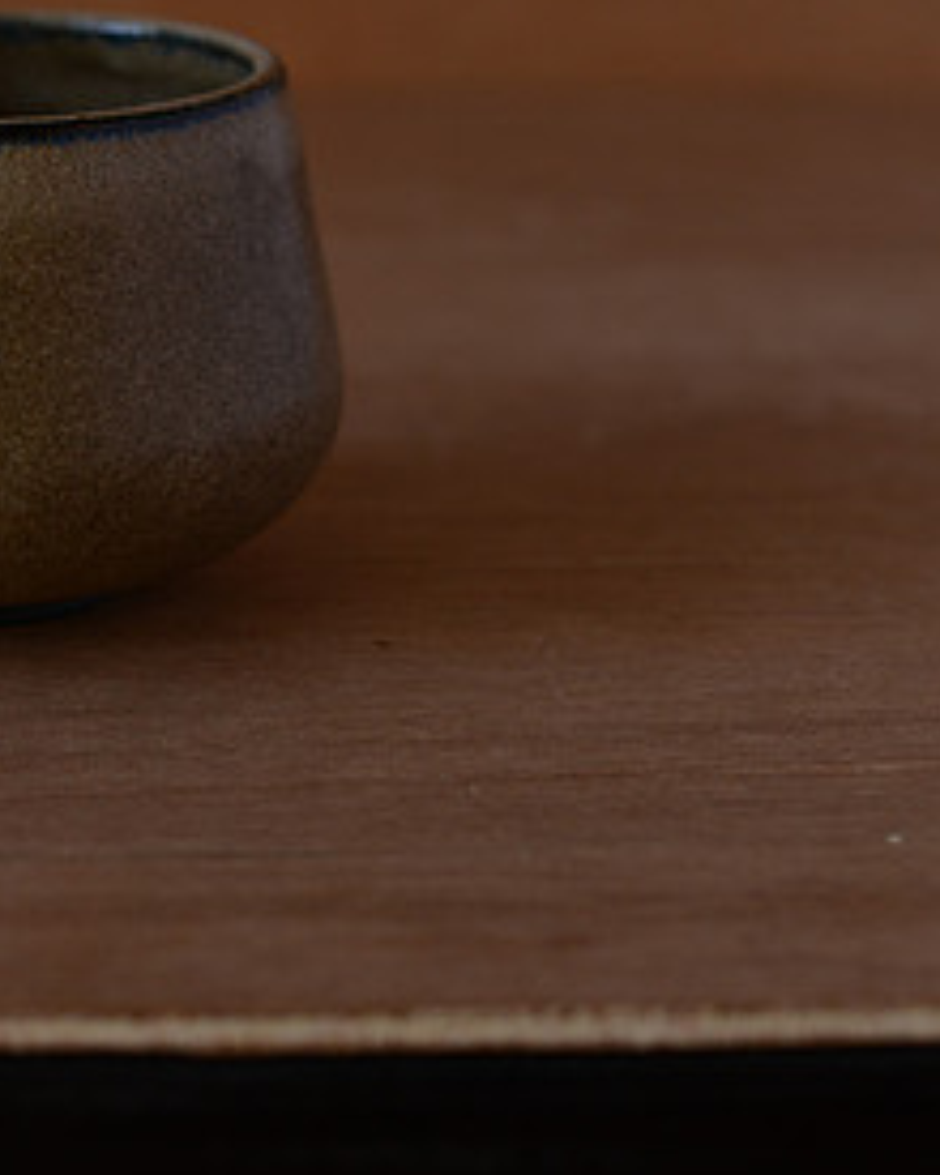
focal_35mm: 99
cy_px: 370
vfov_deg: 19.3
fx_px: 3443
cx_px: 73
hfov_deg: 15.3
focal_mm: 50
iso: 500
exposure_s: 1/100
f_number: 3.5
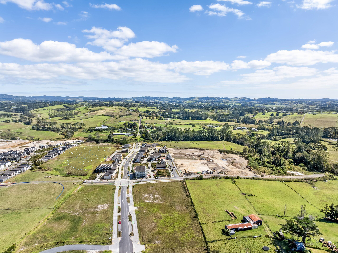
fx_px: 234
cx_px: 169
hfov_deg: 71.6
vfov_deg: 56.8
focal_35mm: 24
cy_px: 126
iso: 100
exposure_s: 1/320
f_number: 11
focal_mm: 12.29
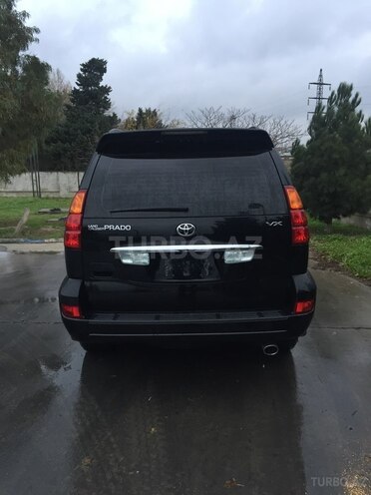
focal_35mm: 29
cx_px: 186
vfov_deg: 61.7
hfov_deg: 48.2
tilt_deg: -9.6
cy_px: 248
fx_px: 414
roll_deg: +1.3
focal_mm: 4.15
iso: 100
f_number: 2.2
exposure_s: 1/33
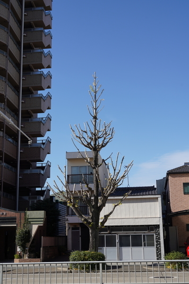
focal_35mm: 48
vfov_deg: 41.1
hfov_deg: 28.1
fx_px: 378
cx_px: 94
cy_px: 142
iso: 100
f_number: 8
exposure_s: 1/320
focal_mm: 48
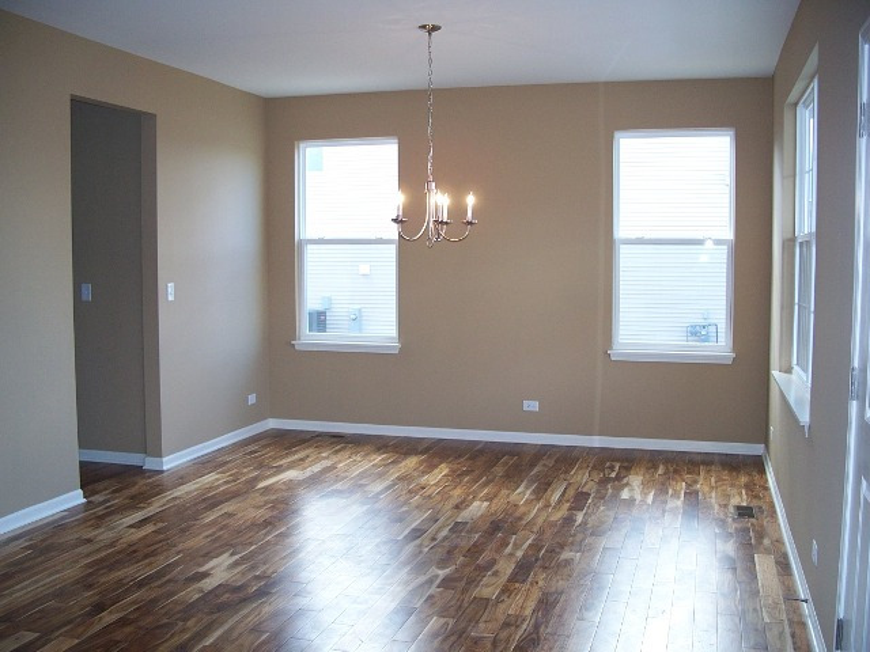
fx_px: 930
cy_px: 326
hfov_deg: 50.1
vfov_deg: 38.7
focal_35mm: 37
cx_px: 435
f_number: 2.8
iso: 125
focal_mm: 7.8
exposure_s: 1/60
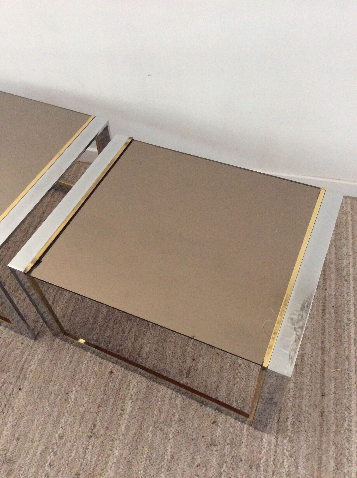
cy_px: 239
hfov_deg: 44.1
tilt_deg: -52.3
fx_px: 441
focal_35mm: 32
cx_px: 178
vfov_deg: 56.9
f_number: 2.4
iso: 250
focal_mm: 3.3
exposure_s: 1/25
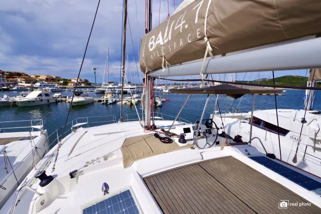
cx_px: 160
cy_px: 107
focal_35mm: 15
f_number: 13
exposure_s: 1/400
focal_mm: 15
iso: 200
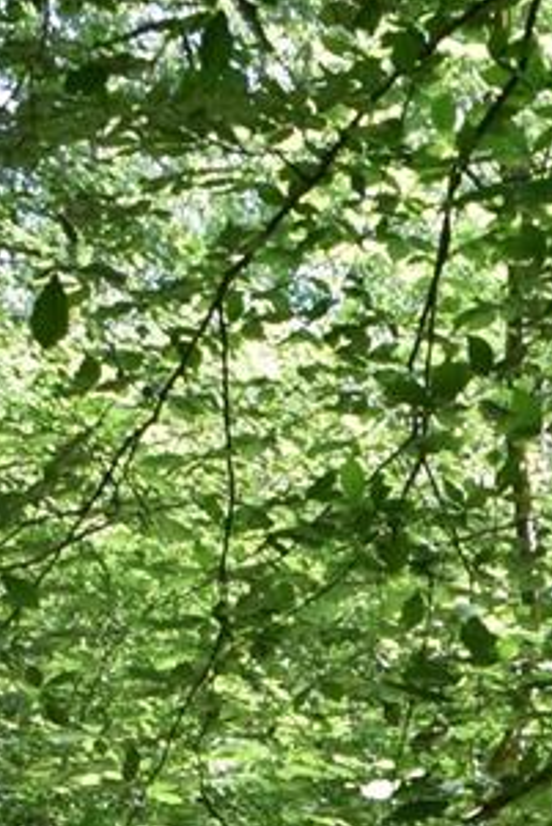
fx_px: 3688
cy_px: 1507
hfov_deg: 8.5
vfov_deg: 11.8
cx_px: 552
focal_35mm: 161
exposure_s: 1/160
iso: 400
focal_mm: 21
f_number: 6.3
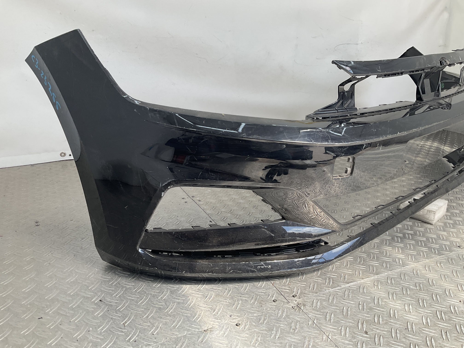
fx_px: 389
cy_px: 174
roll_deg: -5.3
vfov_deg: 48.2
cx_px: 232
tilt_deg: -21.0
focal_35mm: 29
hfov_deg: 61.7
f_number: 1.8
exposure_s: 1/254
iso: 16
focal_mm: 3
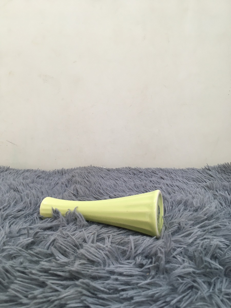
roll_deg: -1.1
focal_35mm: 29
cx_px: 116
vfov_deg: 61.7
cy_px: 154
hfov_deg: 48.2
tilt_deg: -12.9
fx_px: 258
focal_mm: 4.15
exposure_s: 1/33
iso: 64
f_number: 2.2
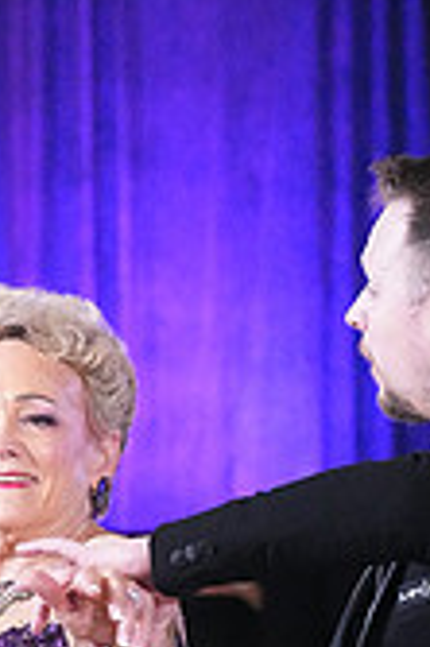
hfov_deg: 3.4
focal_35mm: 404
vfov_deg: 5.1
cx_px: 316
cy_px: 984
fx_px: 7253
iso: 16000
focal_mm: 116
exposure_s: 1/400
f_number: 6.3
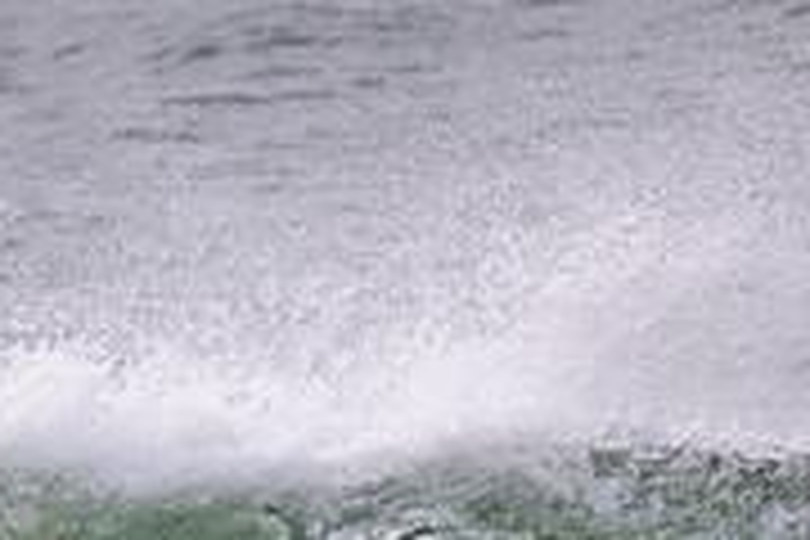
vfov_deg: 0.5
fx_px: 58068
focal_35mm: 2581
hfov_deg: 0.8
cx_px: 171
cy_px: 655
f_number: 11
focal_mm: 800
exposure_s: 1/2000
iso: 1250
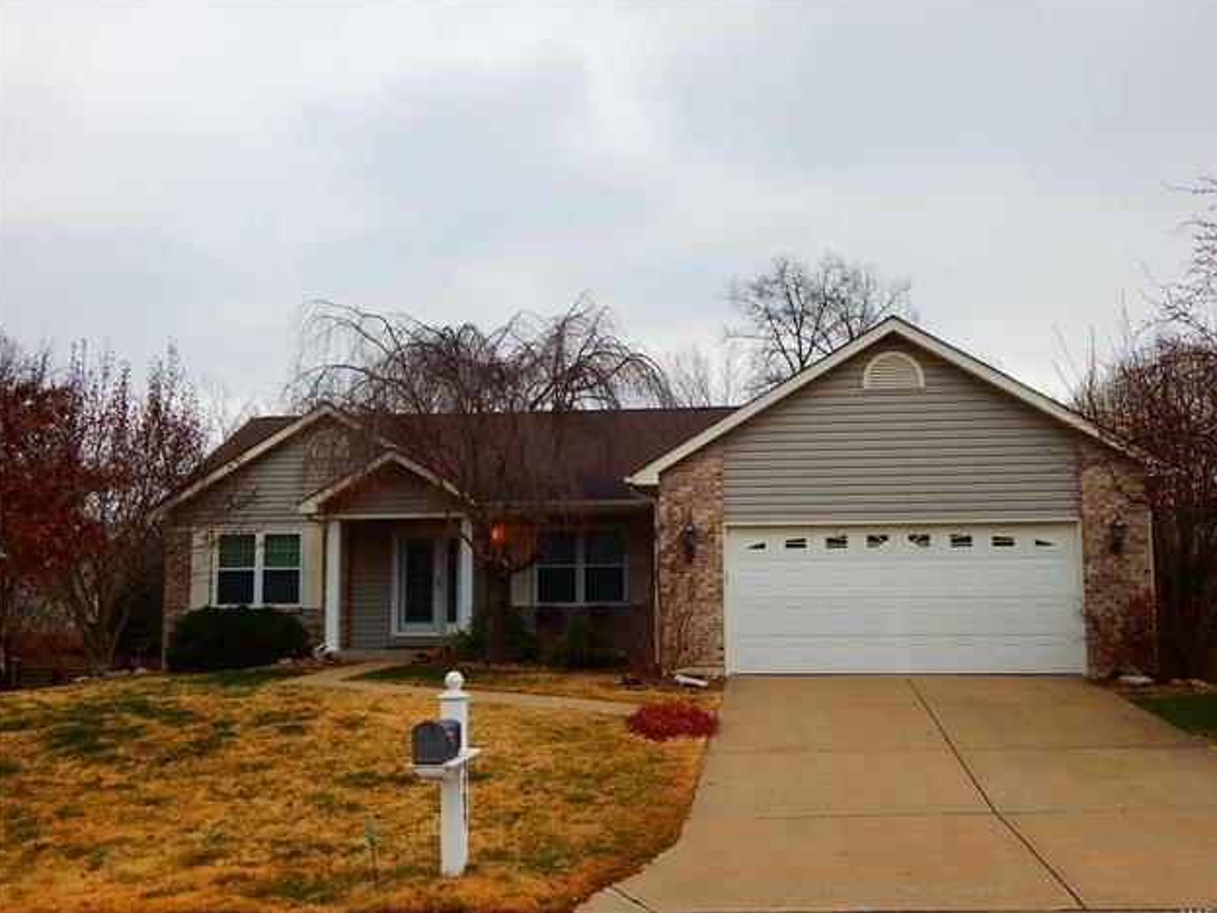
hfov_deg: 47.9
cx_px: 614
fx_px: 1371
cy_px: 460
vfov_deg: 36.8
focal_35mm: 39
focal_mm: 6.8
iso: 125
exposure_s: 1/200
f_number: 3.4
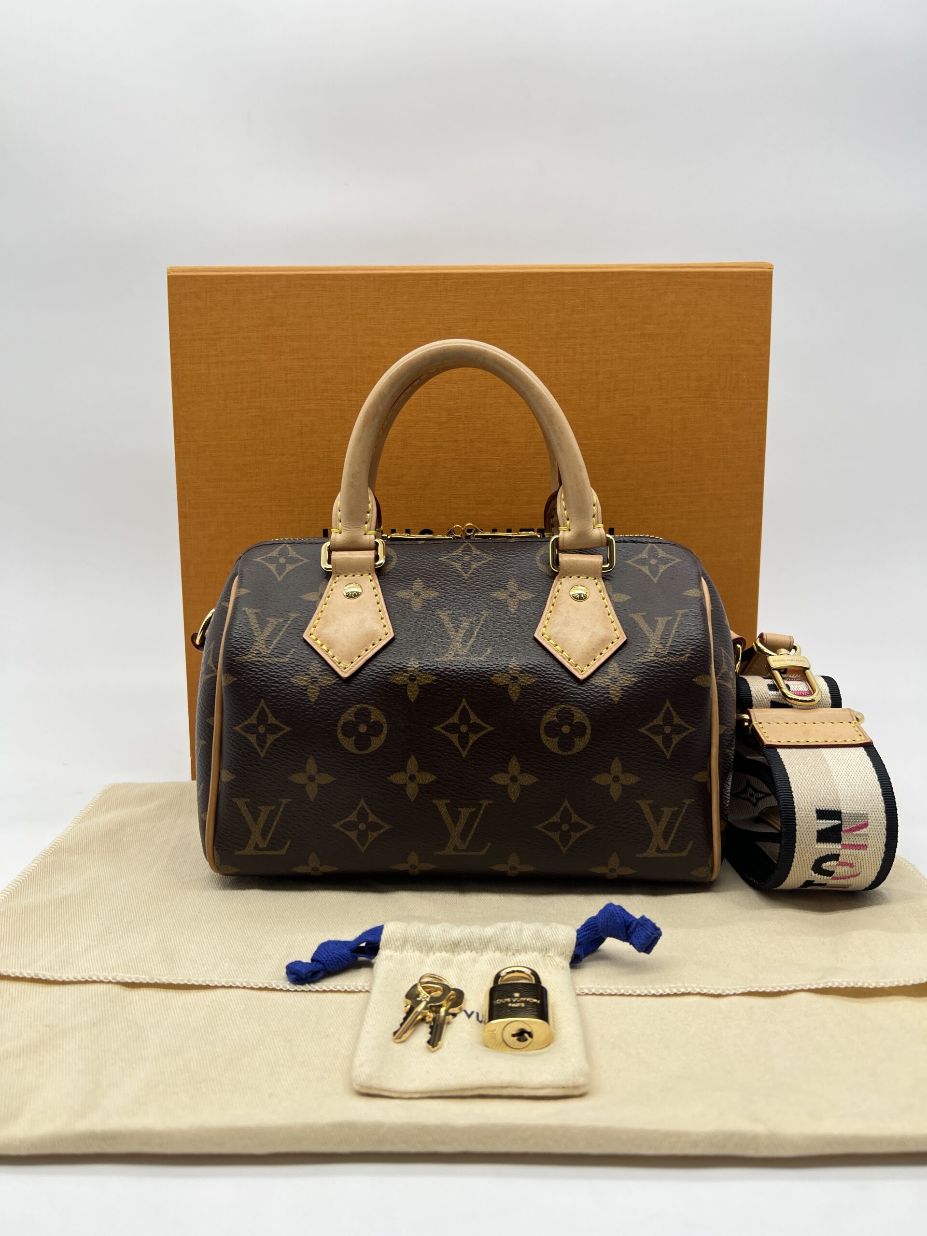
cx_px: 464
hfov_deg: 53.1
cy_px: 618
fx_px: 928
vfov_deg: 67.3
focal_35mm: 26
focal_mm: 5.7
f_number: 1.5
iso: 32
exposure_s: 1/147
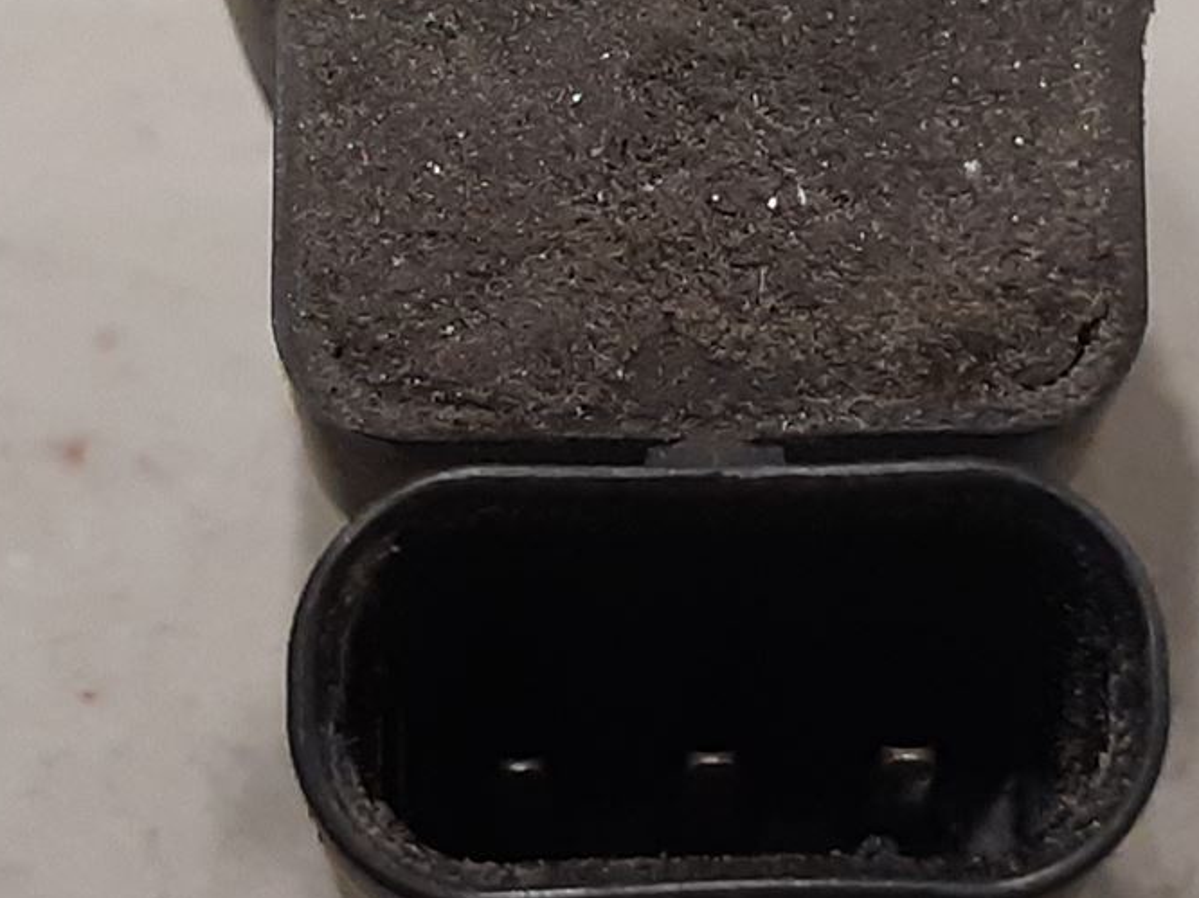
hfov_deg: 24.4
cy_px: 247
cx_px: 581
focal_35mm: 80
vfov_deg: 18.3
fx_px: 2770
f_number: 1.7
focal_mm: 3.93
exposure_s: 1/50
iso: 160
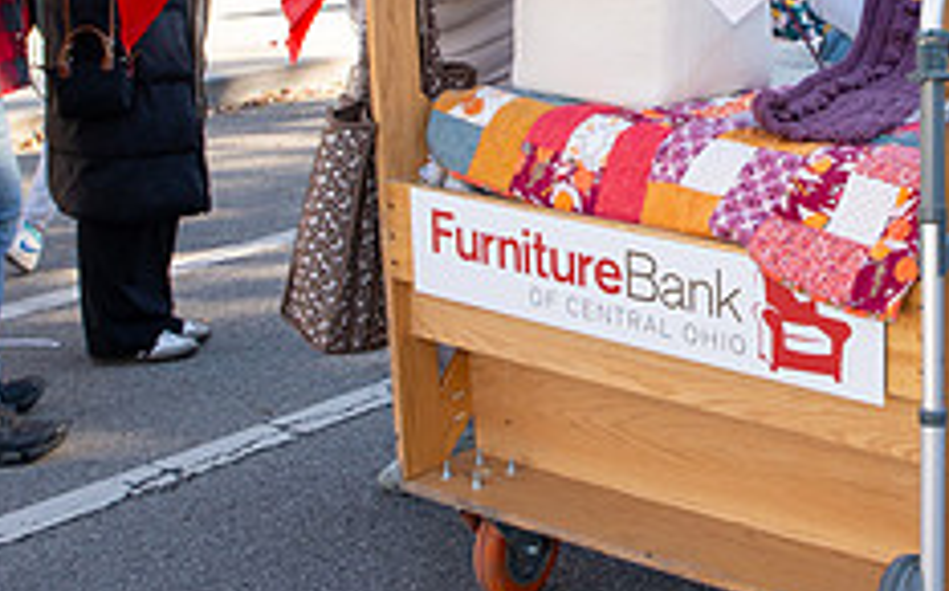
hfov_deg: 26.9
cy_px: 80
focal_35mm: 74
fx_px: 1912
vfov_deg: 17.4
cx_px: 848
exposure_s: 1/200
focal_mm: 24
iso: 640
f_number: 8
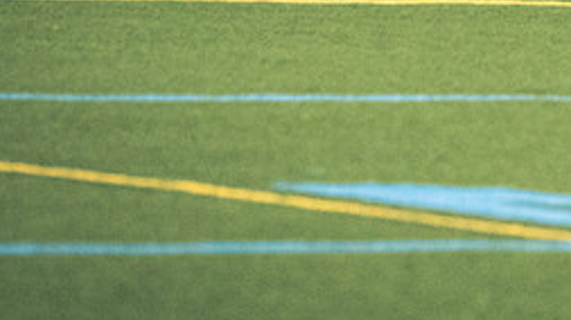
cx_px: 582
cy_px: -108
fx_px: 9261
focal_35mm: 612
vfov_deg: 2.0
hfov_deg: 3.5
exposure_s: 1/500
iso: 12800
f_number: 2.8
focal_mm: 170
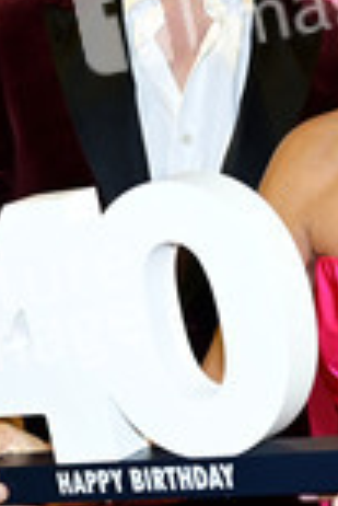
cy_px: 161
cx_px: 335
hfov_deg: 13.4
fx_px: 1419
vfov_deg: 20.1
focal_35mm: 101
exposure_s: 1/160
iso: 800
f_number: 4
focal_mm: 39
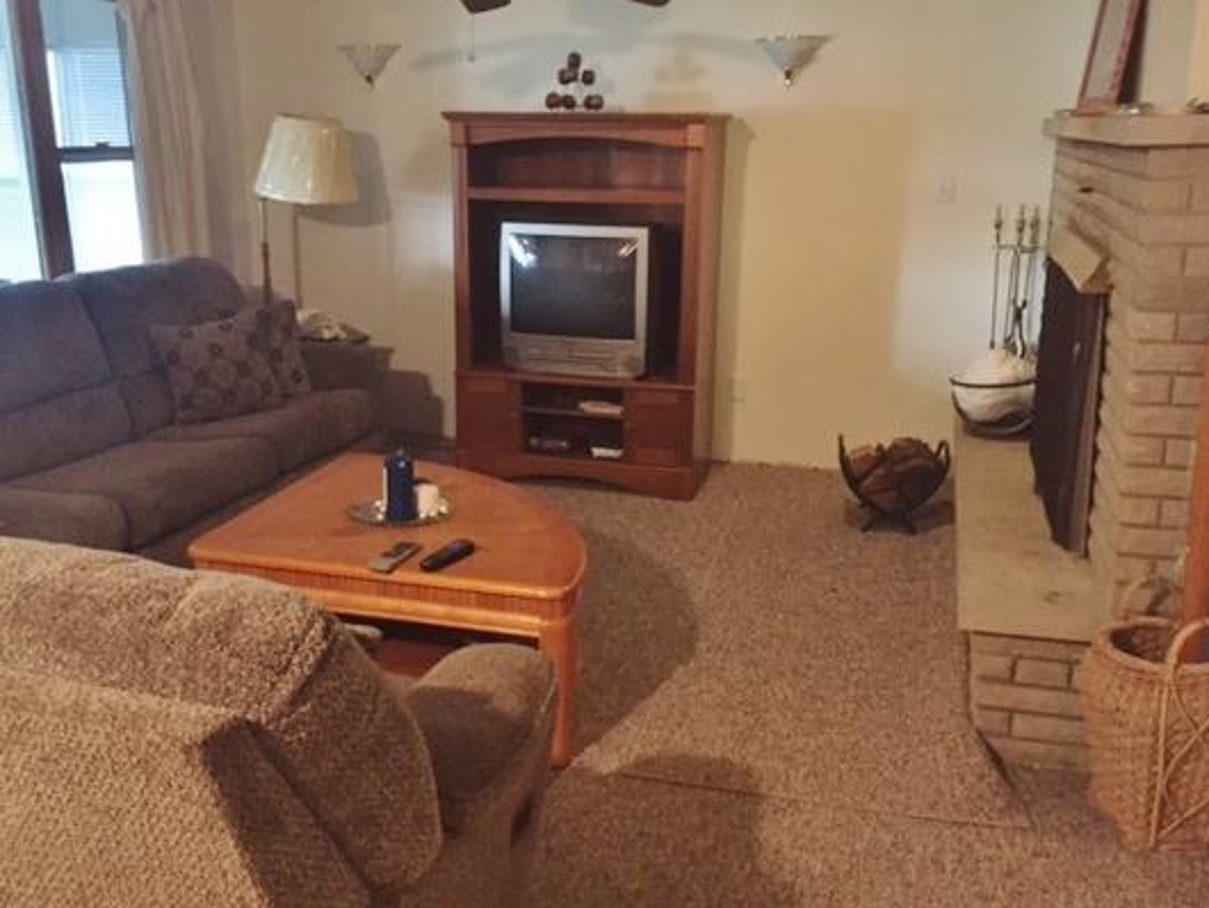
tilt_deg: -11.8
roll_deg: -1.6
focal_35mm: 35
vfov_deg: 40.7
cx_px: 547
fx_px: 1223
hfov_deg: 52.5
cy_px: 459
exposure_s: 1/15
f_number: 2.2
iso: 400
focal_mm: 4.15
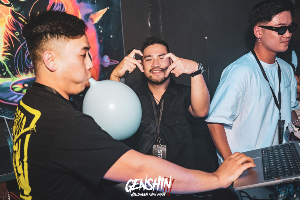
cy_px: 108
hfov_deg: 51.6
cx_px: 144
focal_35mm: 37
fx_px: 310
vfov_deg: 35.7
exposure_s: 1/60
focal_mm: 34.1
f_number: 2.8
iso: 1250
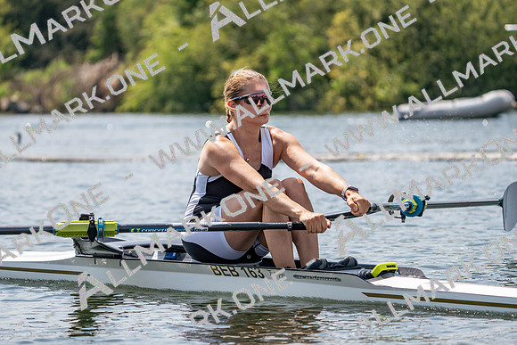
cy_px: 172
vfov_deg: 6.9
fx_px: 2873
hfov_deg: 10.3
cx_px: 258
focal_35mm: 200
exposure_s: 1/1600
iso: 200
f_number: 5.6
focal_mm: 200
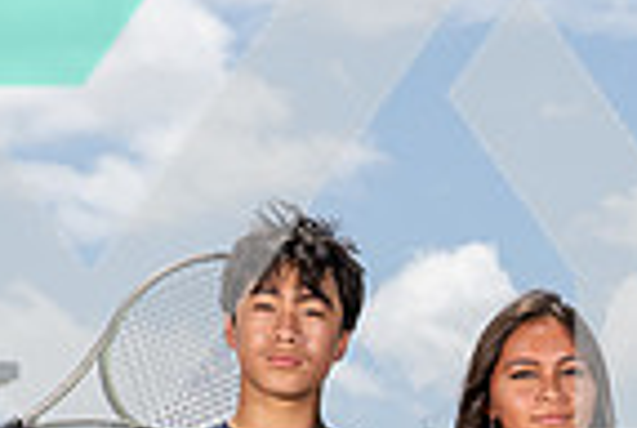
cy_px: 742
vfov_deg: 7.1
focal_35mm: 190
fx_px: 3369
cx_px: 851
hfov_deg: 10.5
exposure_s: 1/1250
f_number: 6.3
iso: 320
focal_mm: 47
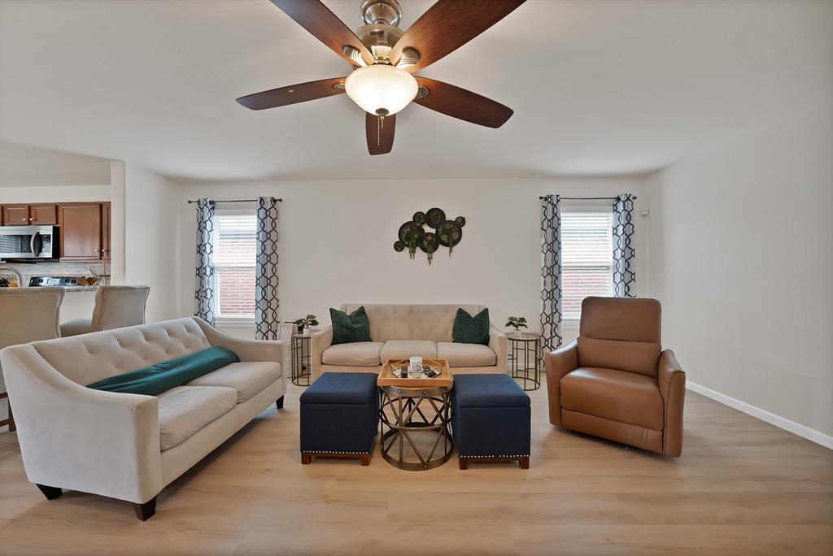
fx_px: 278
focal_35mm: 12
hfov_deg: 112.6
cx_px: 416
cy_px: 278
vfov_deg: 90.1
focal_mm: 12
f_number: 9
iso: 640
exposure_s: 1/2
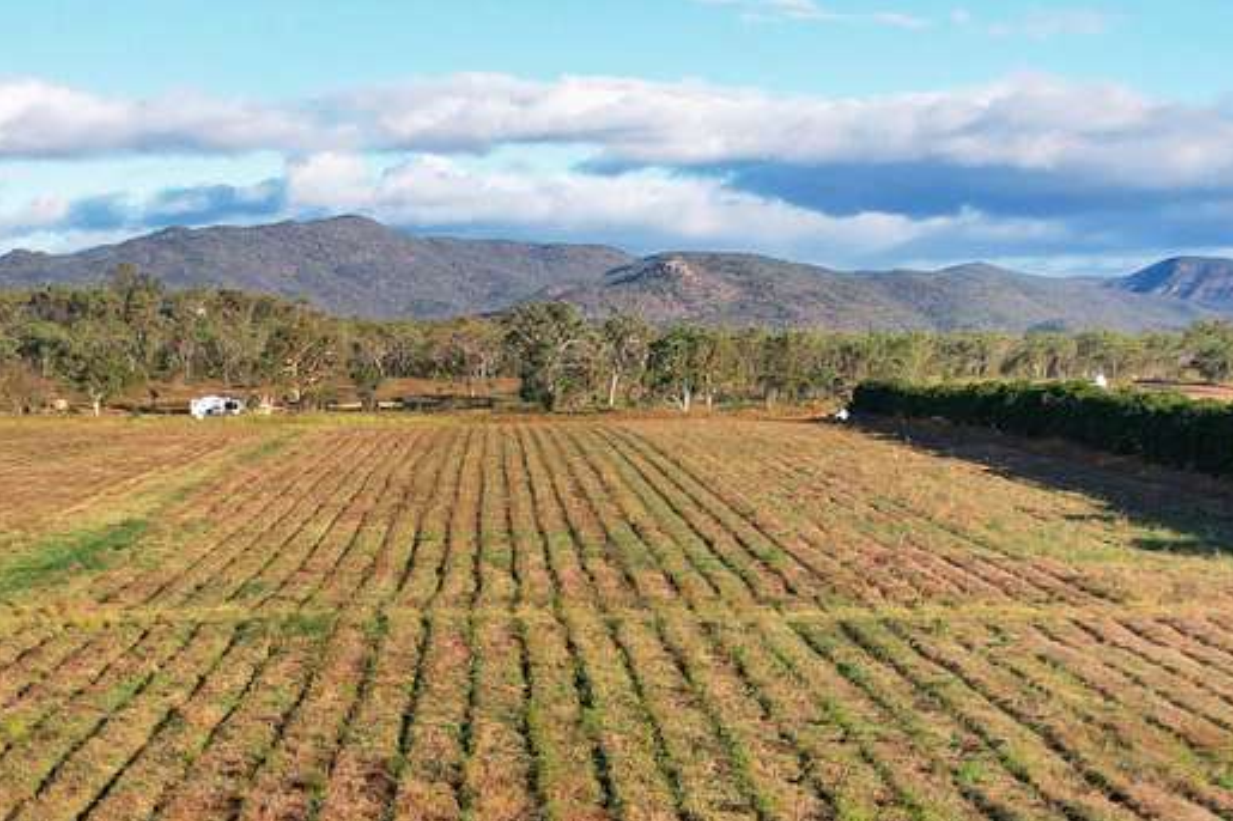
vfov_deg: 16.6
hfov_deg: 24.7
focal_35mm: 82
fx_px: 2807
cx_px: 491
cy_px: 570
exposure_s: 1/1500
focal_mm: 8.38
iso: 130
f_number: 2.8
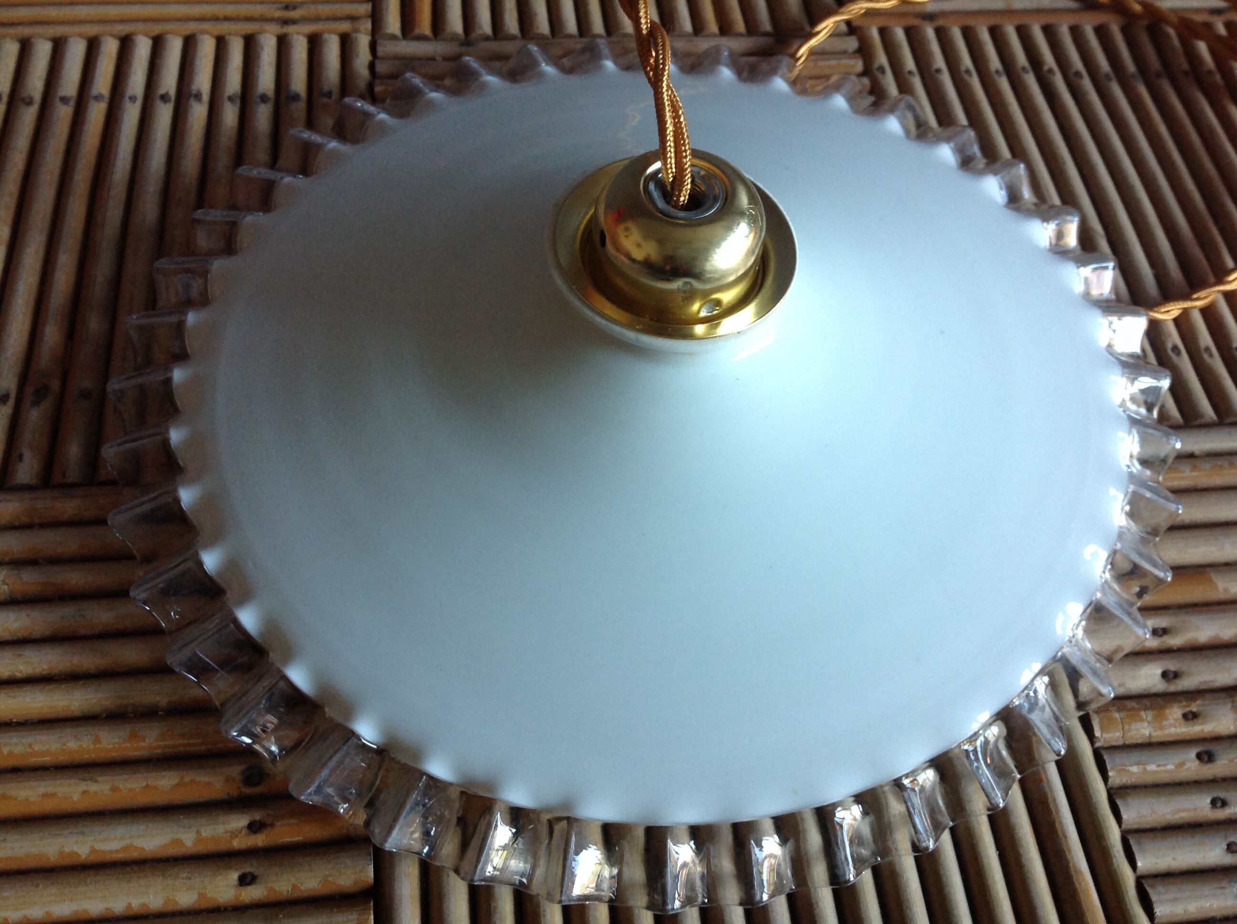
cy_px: 462
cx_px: 618
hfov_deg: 52.7
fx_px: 1249
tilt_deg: -56.2
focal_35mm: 35
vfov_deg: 40.6
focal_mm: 4.28
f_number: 2.4
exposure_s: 1/15
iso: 100
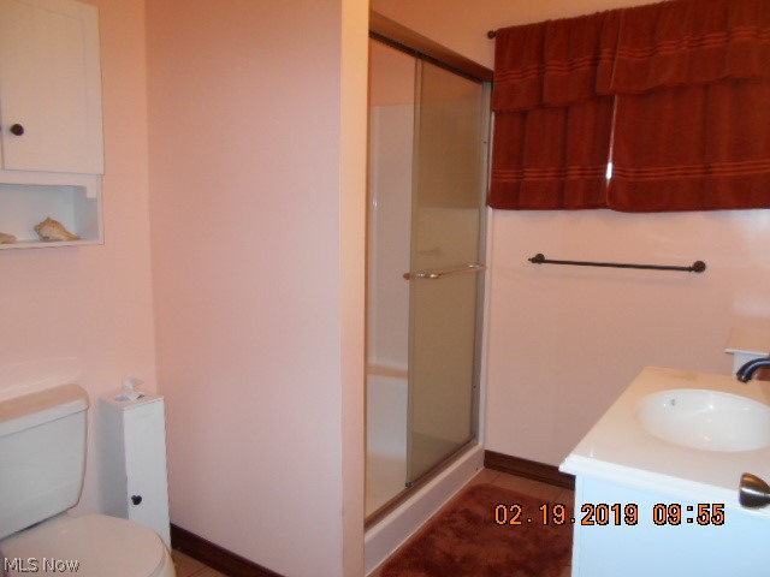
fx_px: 578
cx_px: 385
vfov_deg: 53.1
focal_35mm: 26
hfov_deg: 67.3
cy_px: 288
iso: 200
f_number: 3.2
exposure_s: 1/25
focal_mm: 4.6
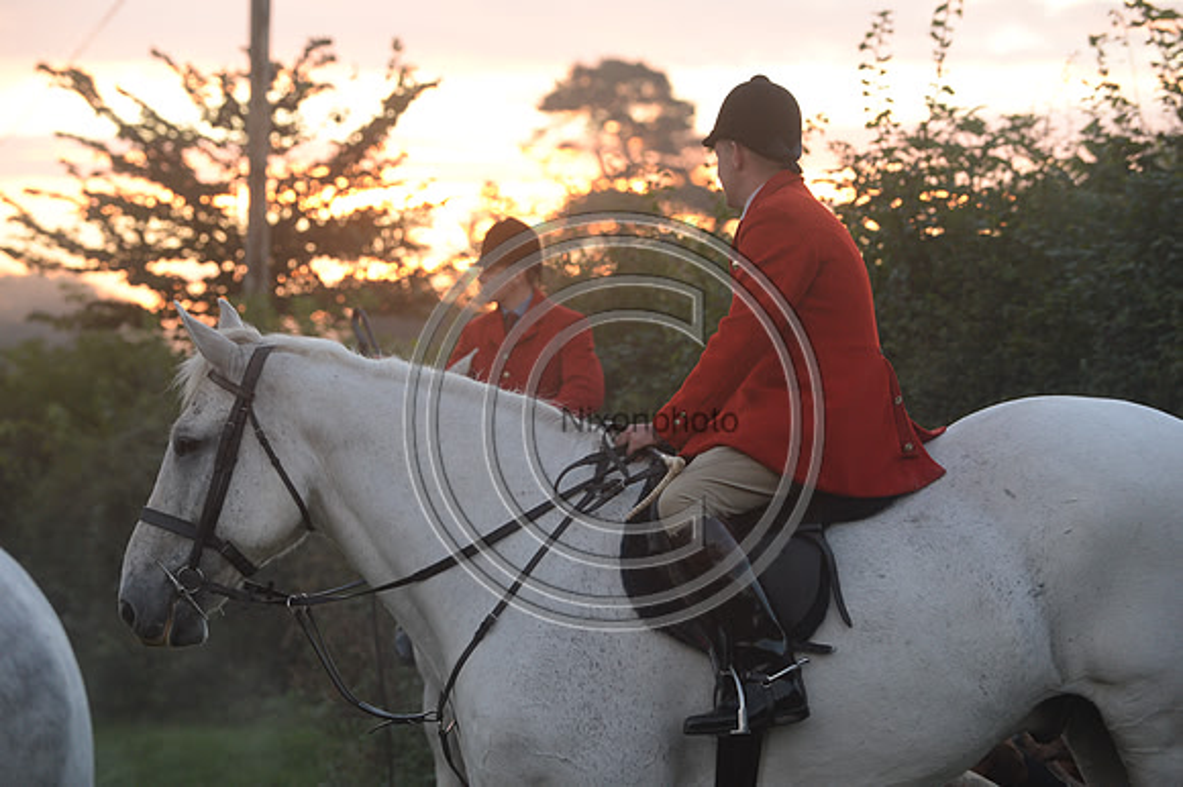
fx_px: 4926
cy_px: 394
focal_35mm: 150
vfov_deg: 9.1
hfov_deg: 13.7
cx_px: 592
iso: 2000
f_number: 4.5
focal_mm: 150
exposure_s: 1/250
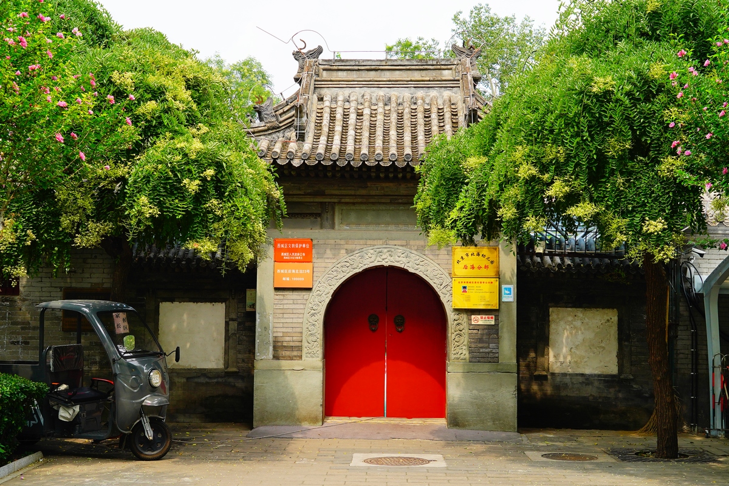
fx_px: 911
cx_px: 364
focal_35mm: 45
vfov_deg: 29.9
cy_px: 243
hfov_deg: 43.6
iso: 400
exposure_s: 1/500
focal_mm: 45
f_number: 7.1
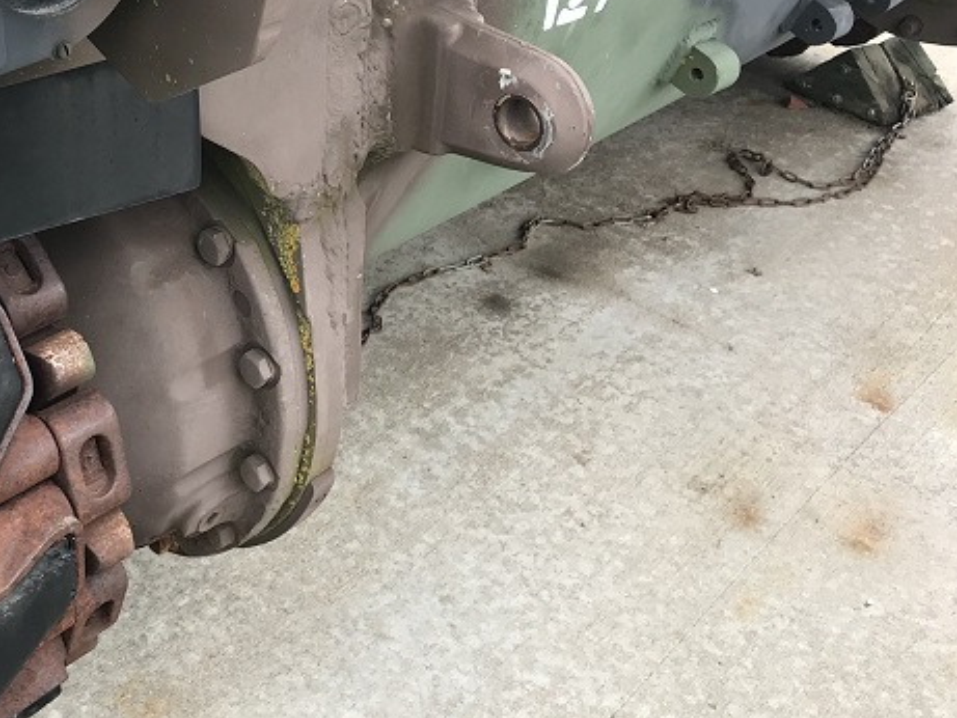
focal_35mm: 49
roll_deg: +0.4
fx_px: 1355
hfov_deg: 37.5
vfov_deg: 29.3
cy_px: 196
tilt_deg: -29.0
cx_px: 190
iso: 20
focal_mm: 3.99
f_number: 1.8
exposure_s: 1/420
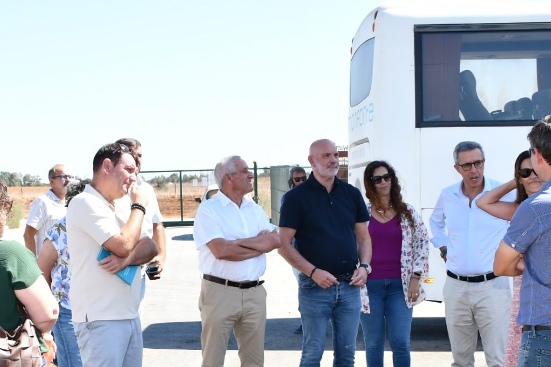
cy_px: 305
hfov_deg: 27.3
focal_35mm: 74
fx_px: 1132
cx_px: 233
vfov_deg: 18.2
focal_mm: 24
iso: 200
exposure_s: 1/250
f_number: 6.3
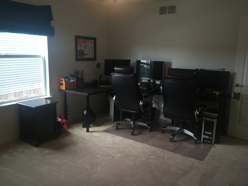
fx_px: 208
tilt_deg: -11.0
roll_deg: -2.0
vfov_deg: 48.2
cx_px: 124
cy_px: 93
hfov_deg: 61.7
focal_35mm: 29
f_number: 2.2
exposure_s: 1/60
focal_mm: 4.15
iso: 32
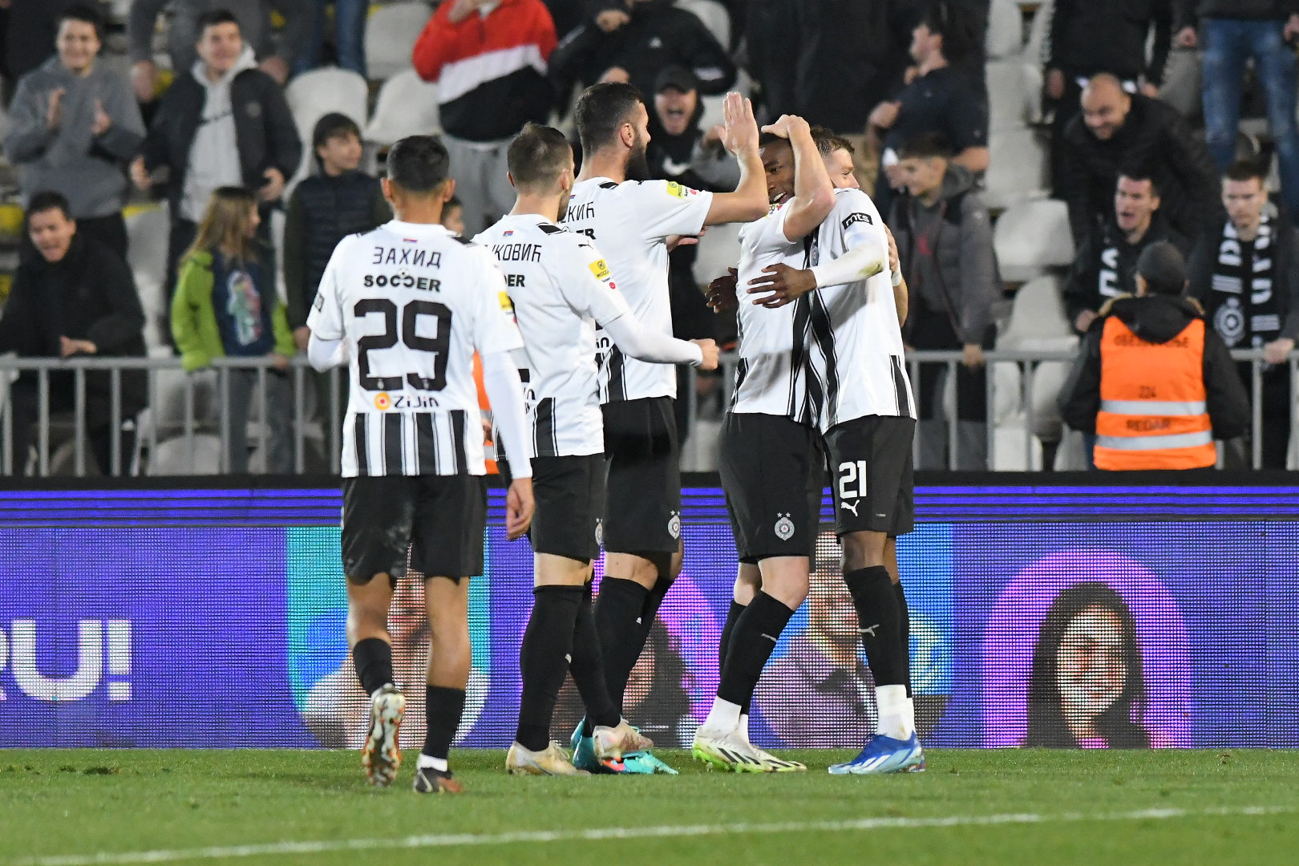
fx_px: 10824
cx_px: 650
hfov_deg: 6.9
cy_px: 433
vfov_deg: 4.6
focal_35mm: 300
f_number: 4
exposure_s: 1/2000
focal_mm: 300
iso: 6400
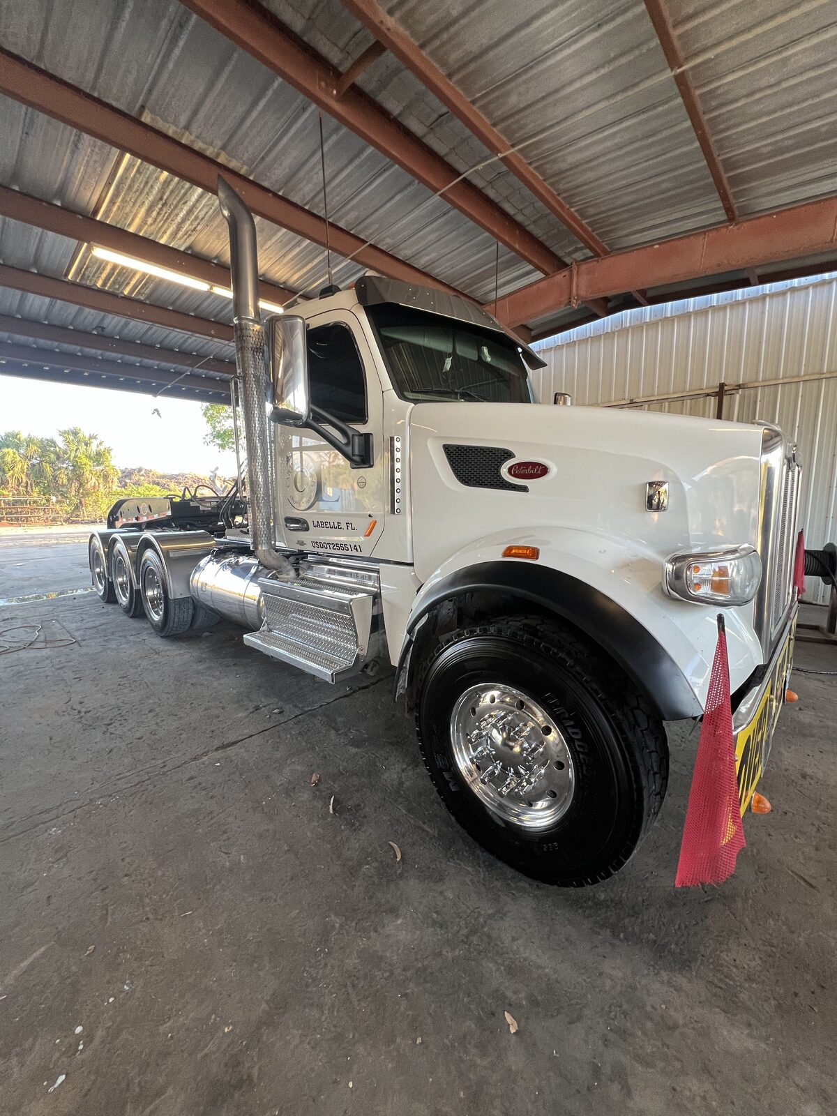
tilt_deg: -6.0
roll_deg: +2.3
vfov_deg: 106.2
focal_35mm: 13
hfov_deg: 89.9
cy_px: 558
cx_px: 418
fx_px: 419
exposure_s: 1/99
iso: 125
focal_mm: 1.57
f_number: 1.8
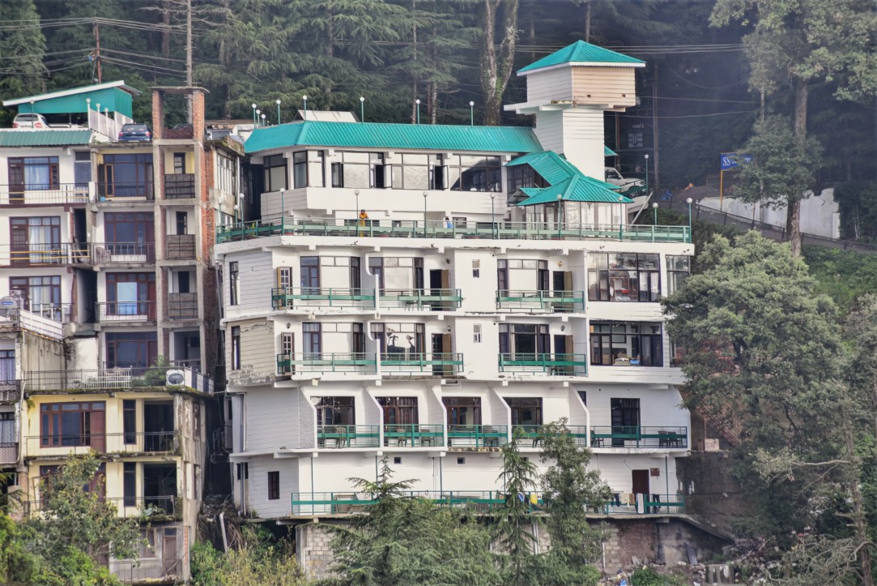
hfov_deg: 6.9
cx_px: 438
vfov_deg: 4.6
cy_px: 293
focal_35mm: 300
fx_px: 7311
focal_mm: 300
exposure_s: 1/100
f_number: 8
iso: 320
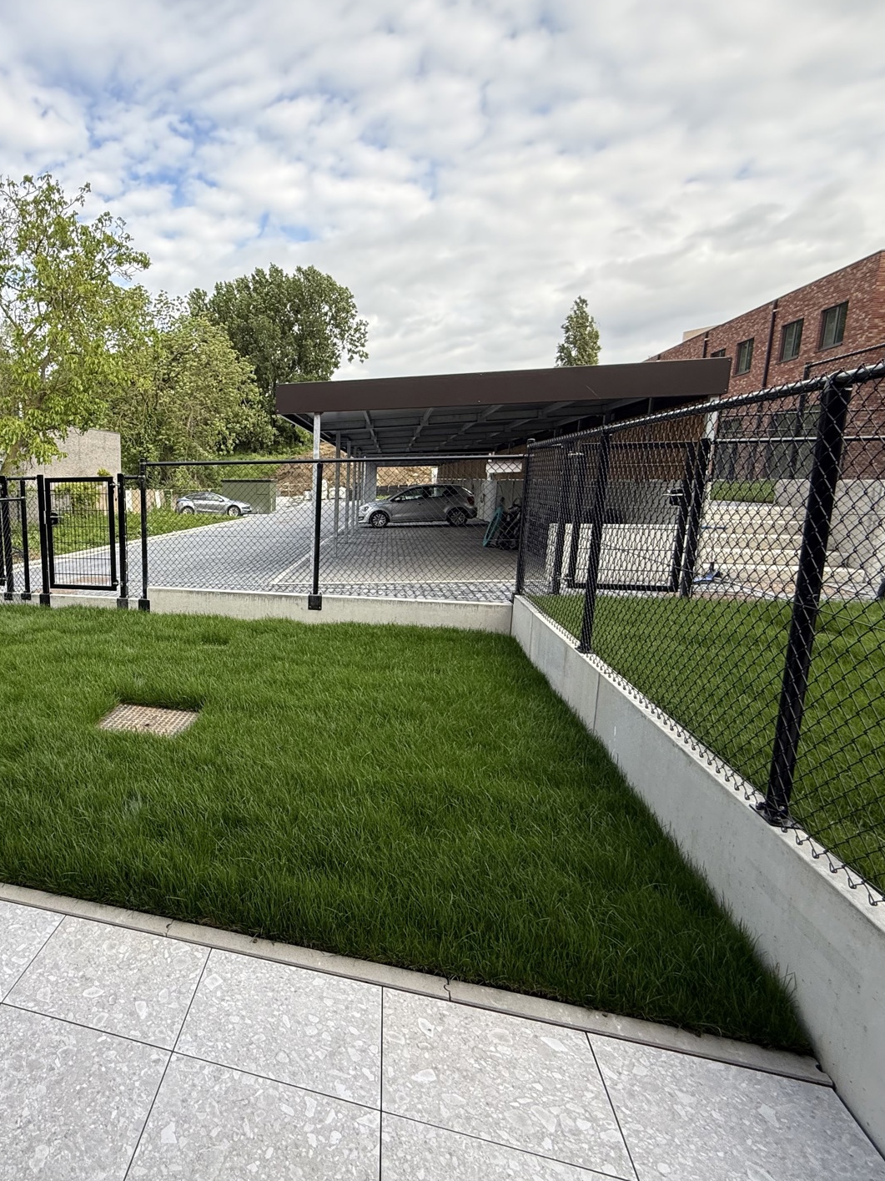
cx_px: 179
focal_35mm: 19
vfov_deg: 84.7
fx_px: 648
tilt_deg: -9.4
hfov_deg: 62.9
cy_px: 593
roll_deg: +0.9
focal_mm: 2.22
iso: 64
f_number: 2.2
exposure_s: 1/344
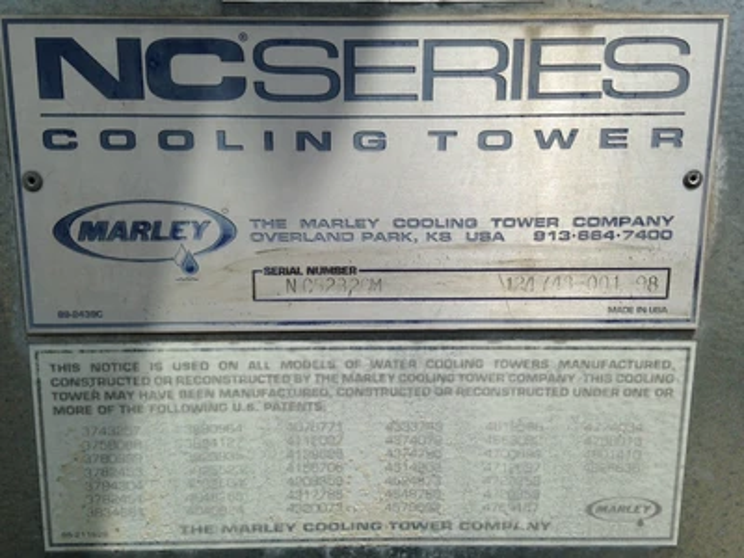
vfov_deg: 42.9
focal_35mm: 33
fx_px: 709
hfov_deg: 55.4
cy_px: 279
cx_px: 372
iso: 50
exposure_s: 1/2358
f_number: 2.4
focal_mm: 4.12
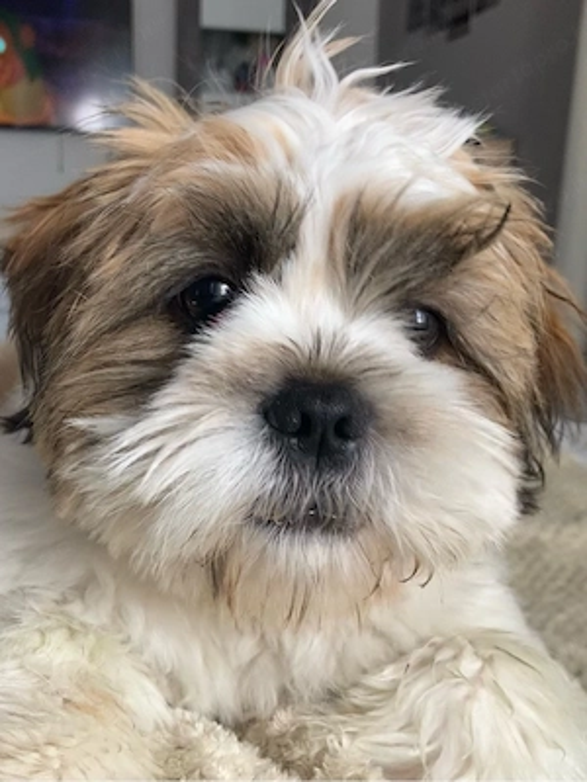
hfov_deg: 49.7
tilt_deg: -14.1
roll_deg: -1.7
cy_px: 391
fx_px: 633
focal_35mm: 28
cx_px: 294
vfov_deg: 63.4
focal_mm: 3.99
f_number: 1.8
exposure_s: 1/60
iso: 80
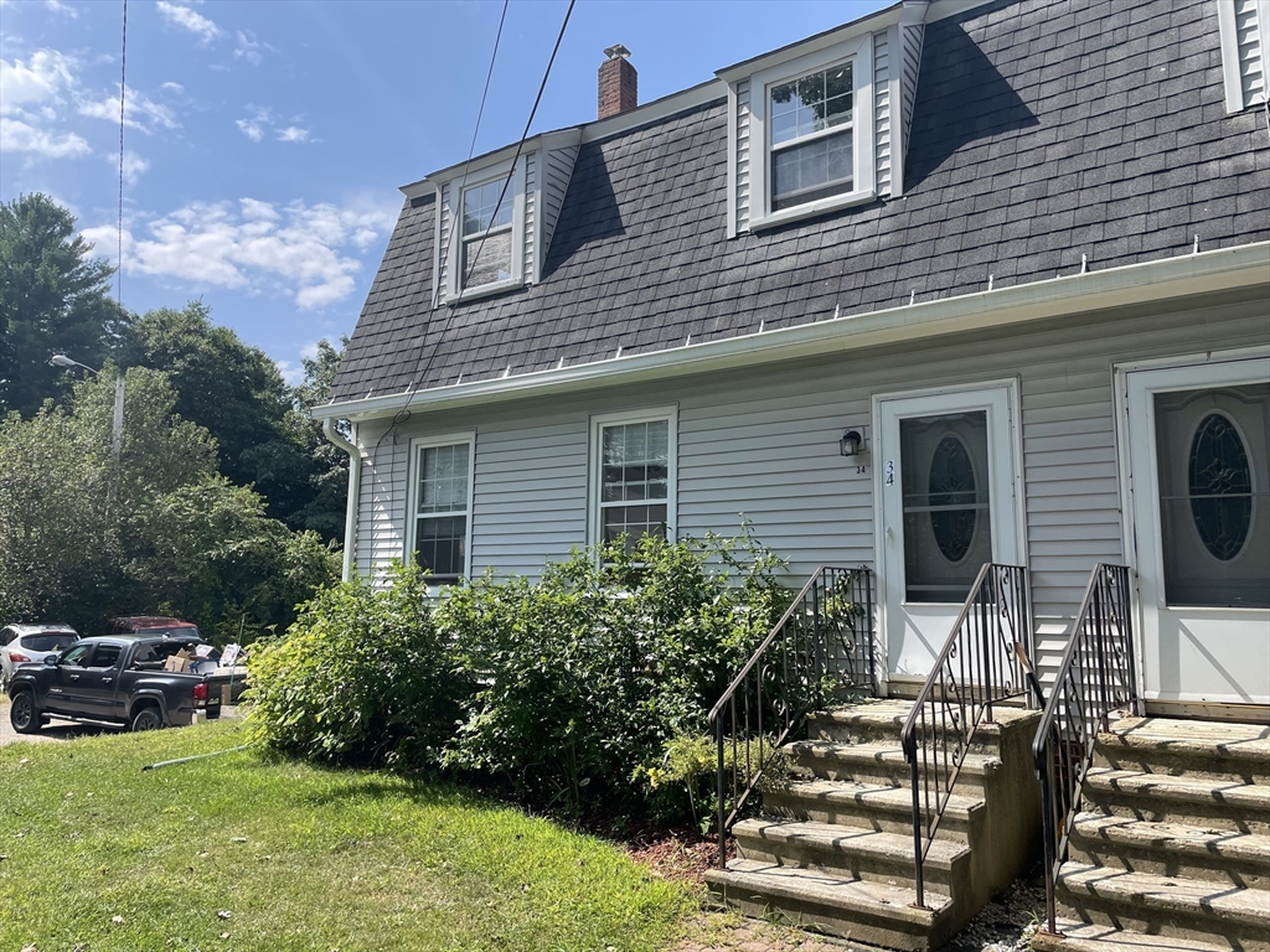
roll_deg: -0.6
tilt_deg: +8.9
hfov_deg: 67.3
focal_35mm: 26
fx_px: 954
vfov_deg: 53.1
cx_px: 635
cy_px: 476
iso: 32
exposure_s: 1/2451
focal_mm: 4.2
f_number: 1.6
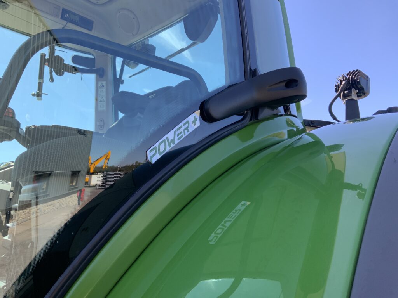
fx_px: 333
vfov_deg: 48.2
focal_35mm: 29
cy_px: 149
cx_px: 199
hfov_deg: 61.7
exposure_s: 1/292
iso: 16
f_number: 1.8
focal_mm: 3
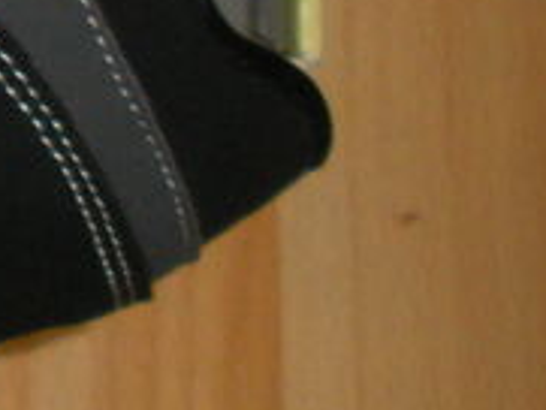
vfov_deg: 7.4
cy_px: -458
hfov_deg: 9.1
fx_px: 3046
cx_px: -802
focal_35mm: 193
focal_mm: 6.3
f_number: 3.5
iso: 200
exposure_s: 1/60
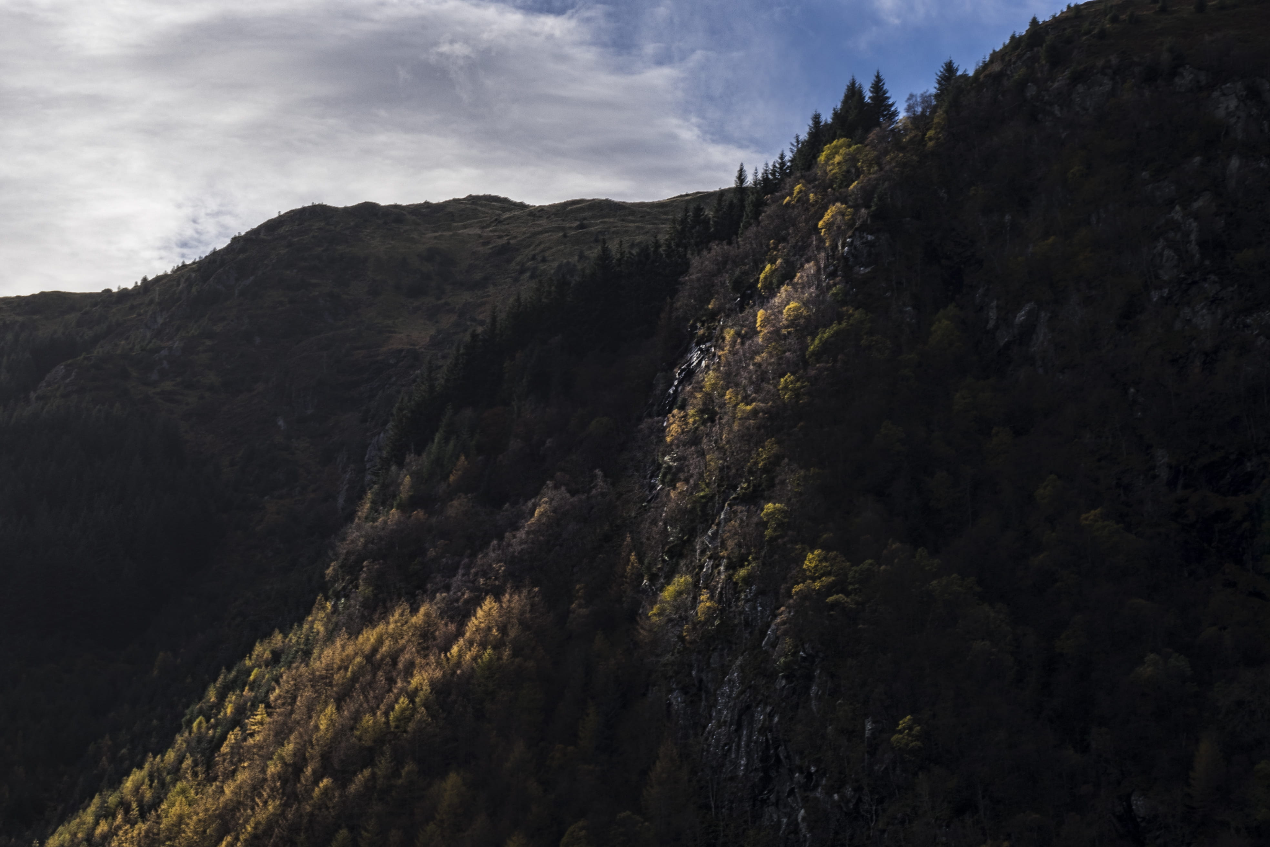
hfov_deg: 19.3
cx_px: 635
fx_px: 3739
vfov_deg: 12.9
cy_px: 424
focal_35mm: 106
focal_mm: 71
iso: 100
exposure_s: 1/30
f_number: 25
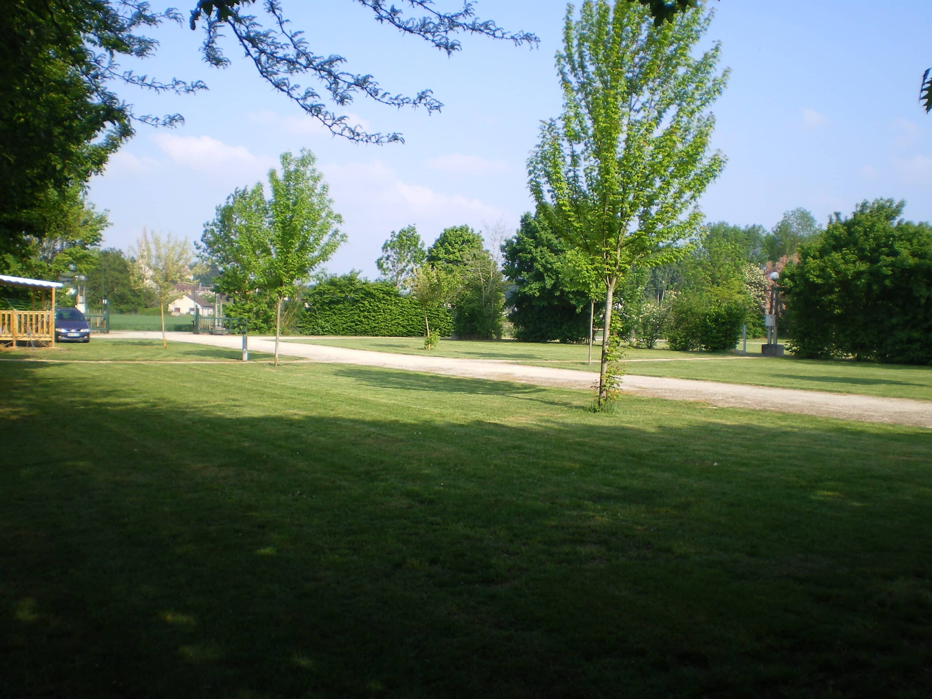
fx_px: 1023
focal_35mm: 38
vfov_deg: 37.7
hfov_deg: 49.0
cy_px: 350
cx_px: 466
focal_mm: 6.3
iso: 64
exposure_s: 1/200
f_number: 4.6
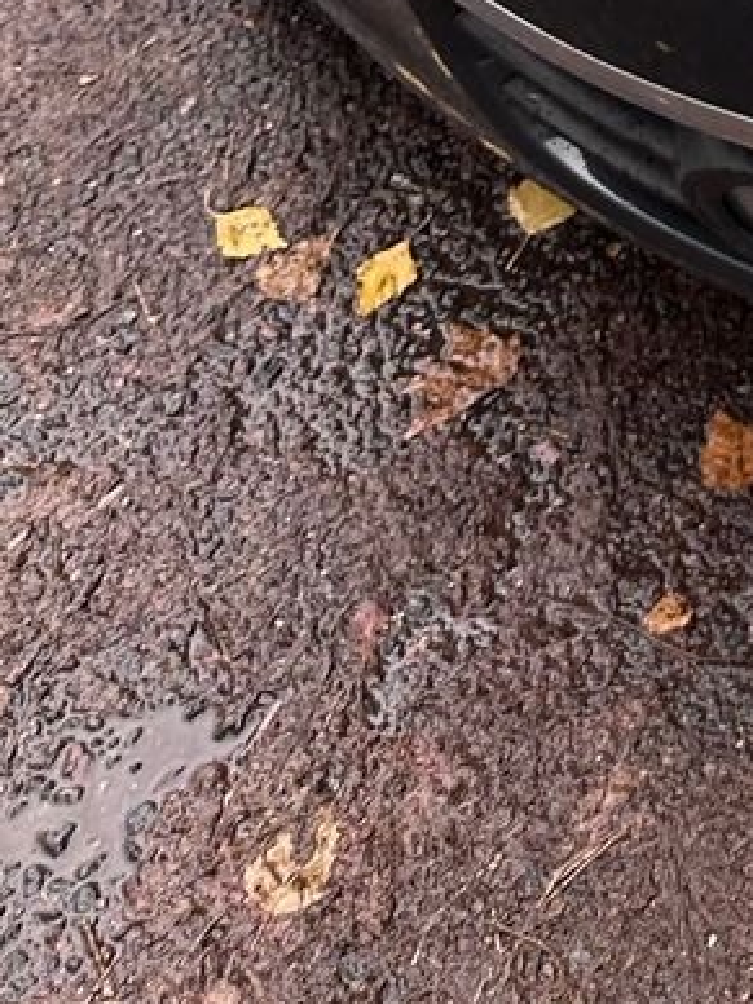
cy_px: -828
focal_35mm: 99
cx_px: 1426
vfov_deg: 16.5
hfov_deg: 13.2
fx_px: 2871
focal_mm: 6.86
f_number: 1.78
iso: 64
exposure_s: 1/186
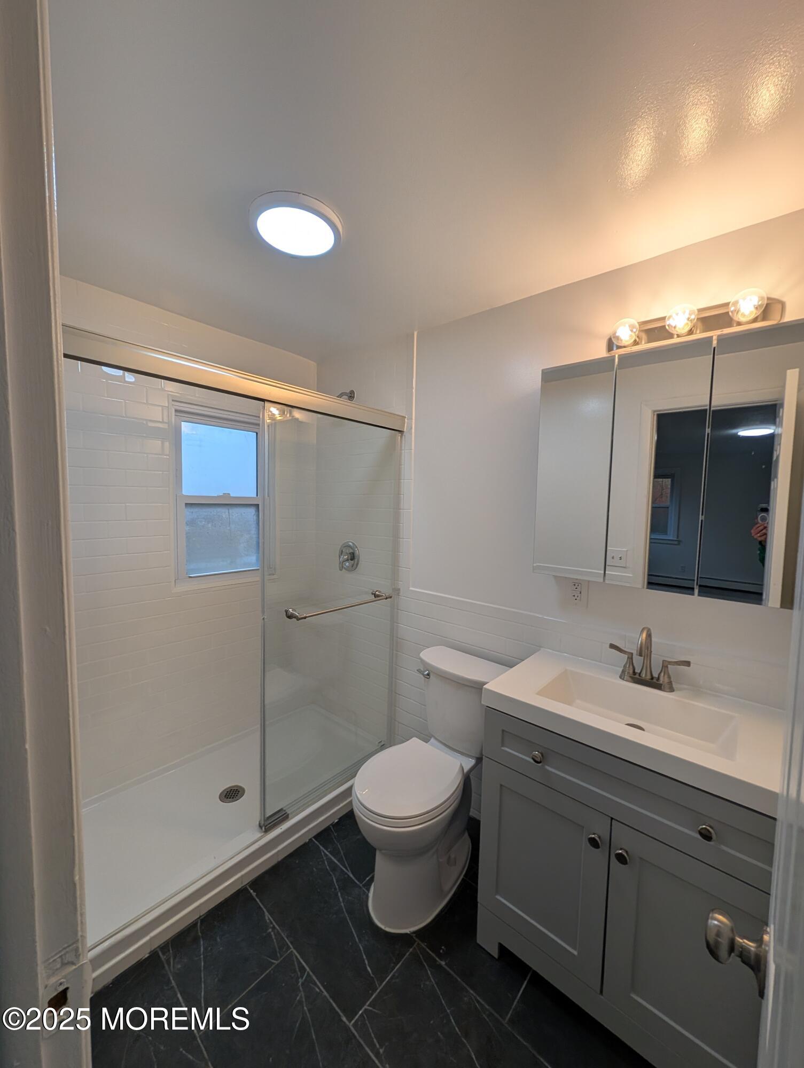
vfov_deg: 110.5
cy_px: 534
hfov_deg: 94.6
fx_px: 371
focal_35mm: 12
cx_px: 402
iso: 42
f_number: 1.7
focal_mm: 2.02
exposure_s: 1/164
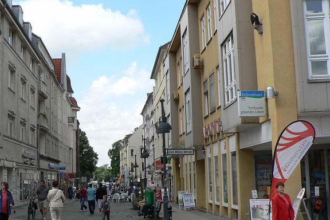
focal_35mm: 52
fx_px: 477
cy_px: 128
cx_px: 112
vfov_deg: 26.0
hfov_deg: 37.8
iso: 80
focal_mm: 6
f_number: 4.5
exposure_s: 1/400
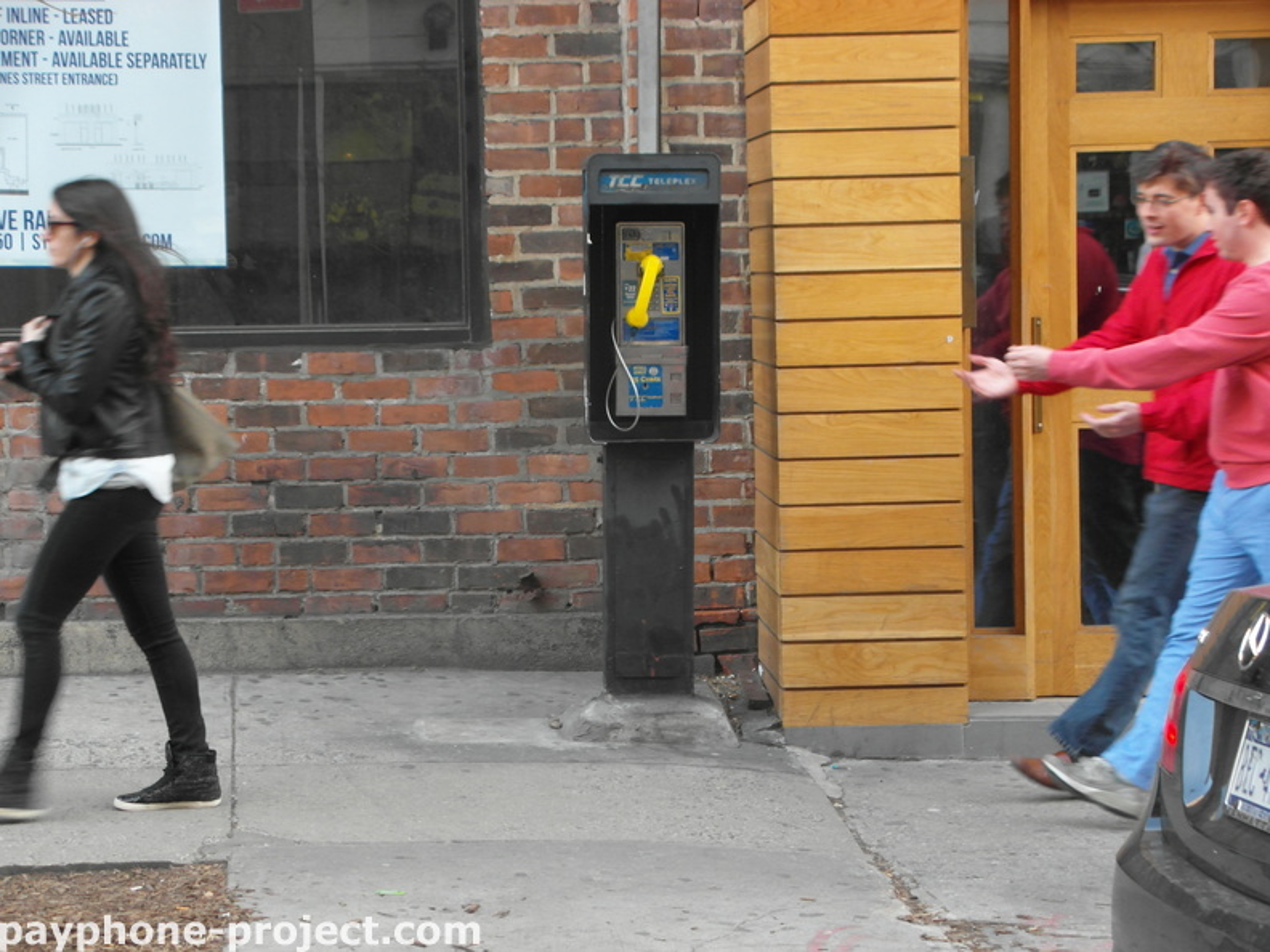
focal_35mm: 114
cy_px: 476
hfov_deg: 17.3
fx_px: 4182
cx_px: 635
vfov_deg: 13.0
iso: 320
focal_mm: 20.3
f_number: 4
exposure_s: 1/60
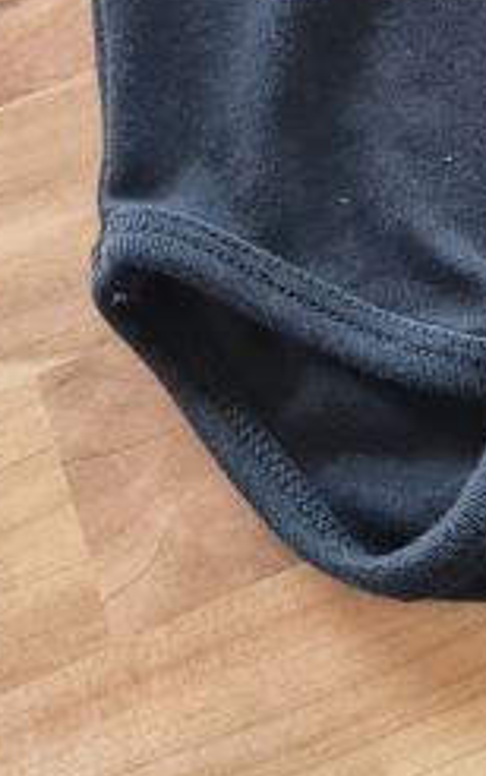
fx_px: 2371
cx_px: 1026
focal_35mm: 112
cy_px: -227
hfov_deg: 10.6
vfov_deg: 17.5
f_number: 1.8
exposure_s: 1/50
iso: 400
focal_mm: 5.4
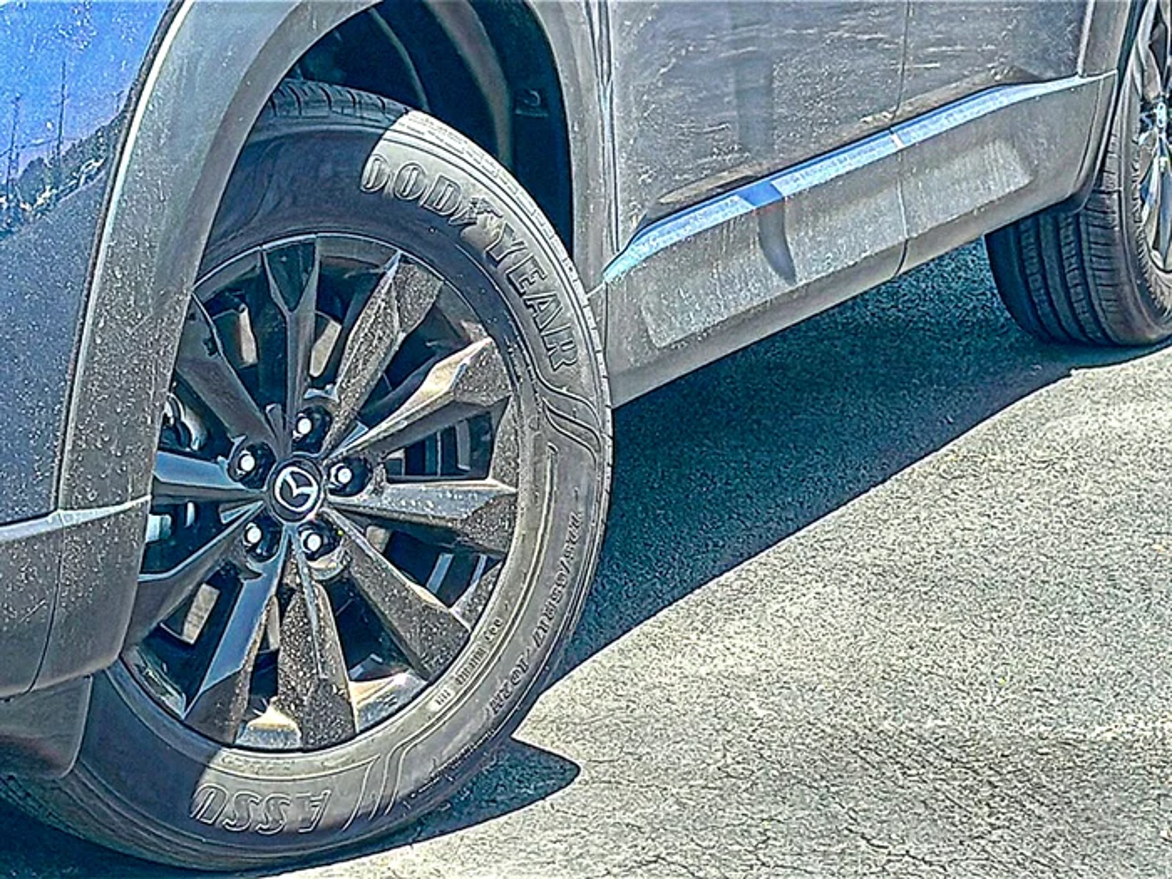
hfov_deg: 19.6
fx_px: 3386
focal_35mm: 100
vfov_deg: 14.8
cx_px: 586
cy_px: 440
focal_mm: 6.86
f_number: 1.78
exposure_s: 1/1098
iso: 80
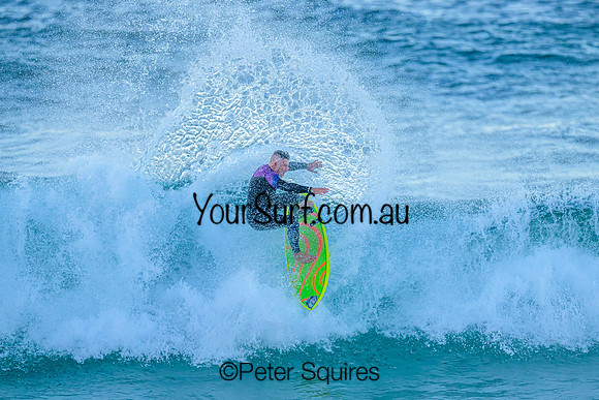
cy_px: 201
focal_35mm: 830
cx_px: 311
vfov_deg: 1.7
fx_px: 13812
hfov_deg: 2.5
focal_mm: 800
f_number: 6.3
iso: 1800
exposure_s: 1/1250
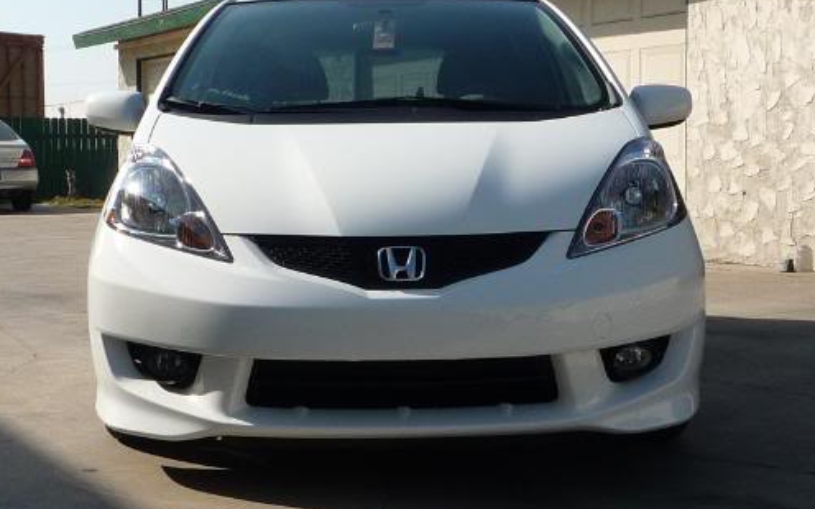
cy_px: 238
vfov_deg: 20.0
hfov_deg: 31.5
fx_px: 1444
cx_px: 378
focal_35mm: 65
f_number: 4.5
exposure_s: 1/640
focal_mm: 4.7
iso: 100
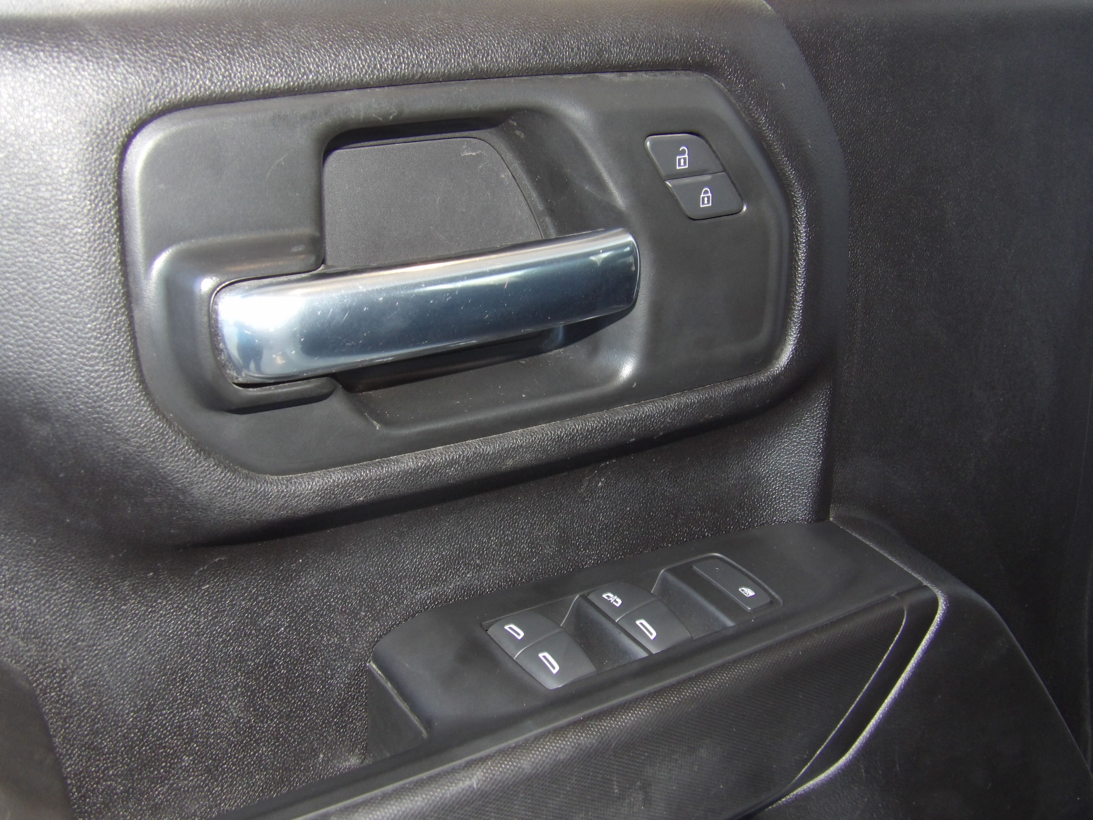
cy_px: 410
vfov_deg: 31.5
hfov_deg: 41.2
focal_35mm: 46
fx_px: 1452
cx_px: 546
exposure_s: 1/33
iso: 200
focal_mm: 8.2
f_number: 3.8
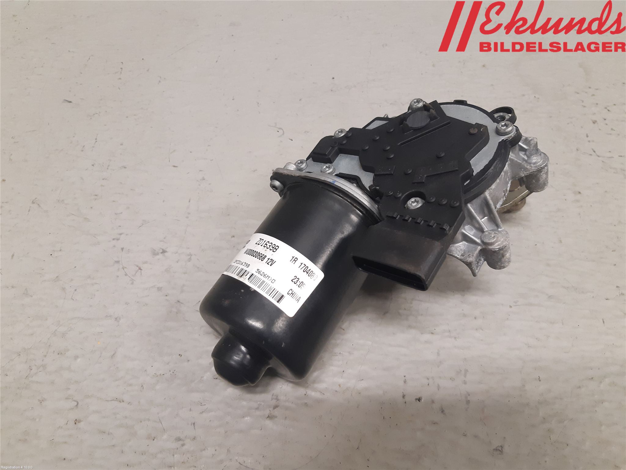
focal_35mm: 26
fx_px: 470
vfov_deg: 53.1
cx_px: 313
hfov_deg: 67.3
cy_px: 235
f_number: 1.7
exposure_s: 1/50
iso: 160
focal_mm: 3.93
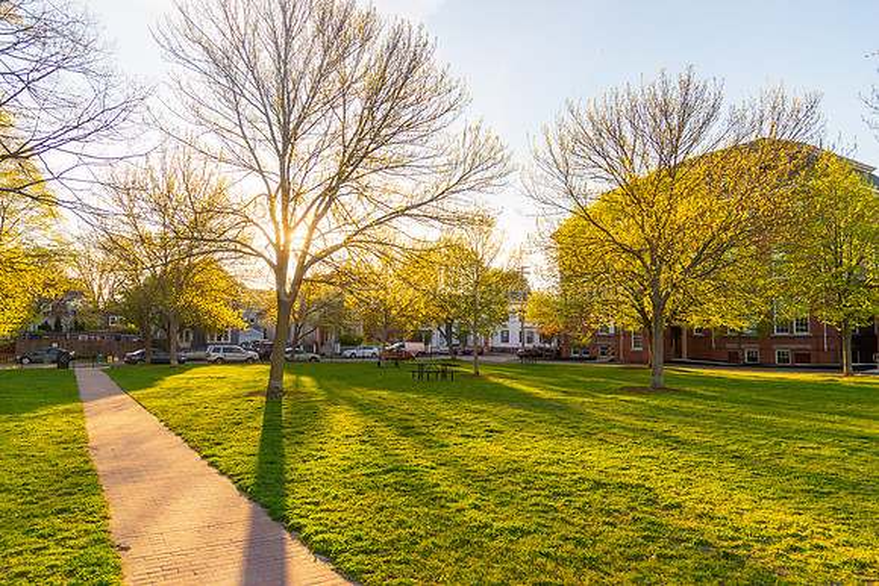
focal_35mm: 24
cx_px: 440
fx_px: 586
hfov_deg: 73.7
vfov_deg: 53.2
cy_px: 293
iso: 100
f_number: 6.3
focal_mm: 24
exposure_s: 1/160
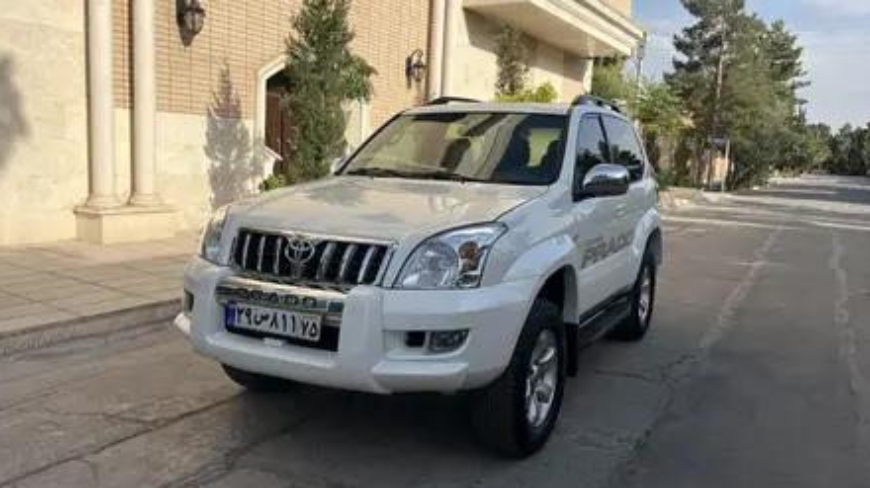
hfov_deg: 66.1
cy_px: 239
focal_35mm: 29
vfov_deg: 40.1
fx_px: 669
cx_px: 439
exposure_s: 1/2825
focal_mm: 5.1
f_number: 1.6
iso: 50
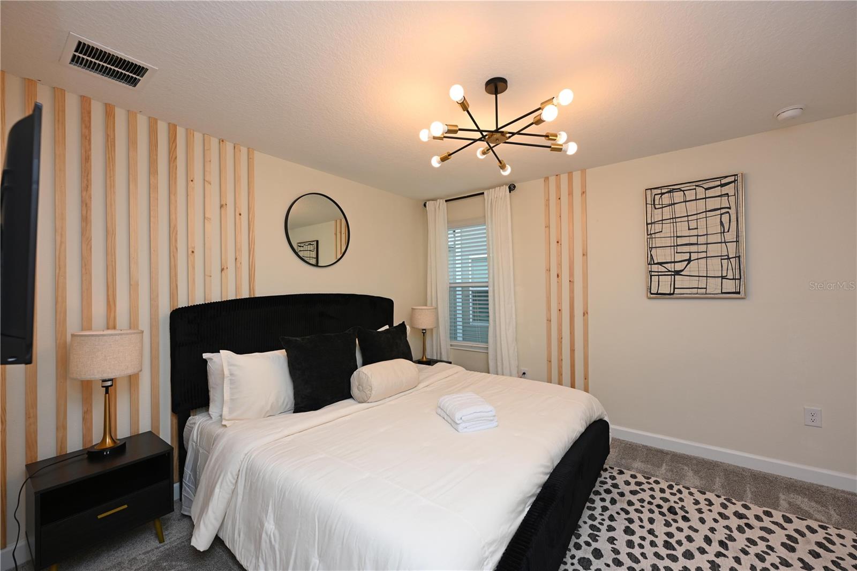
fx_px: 333
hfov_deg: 104.3
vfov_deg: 81.2
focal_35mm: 14
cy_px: 286
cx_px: 428
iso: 200
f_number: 5
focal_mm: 14
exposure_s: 1/100
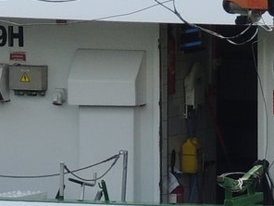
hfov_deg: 1.3
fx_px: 11754
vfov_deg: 1.0
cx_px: 276
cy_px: 303
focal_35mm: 1485
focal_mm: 49
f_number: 4.7
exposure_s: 1/400
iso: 100
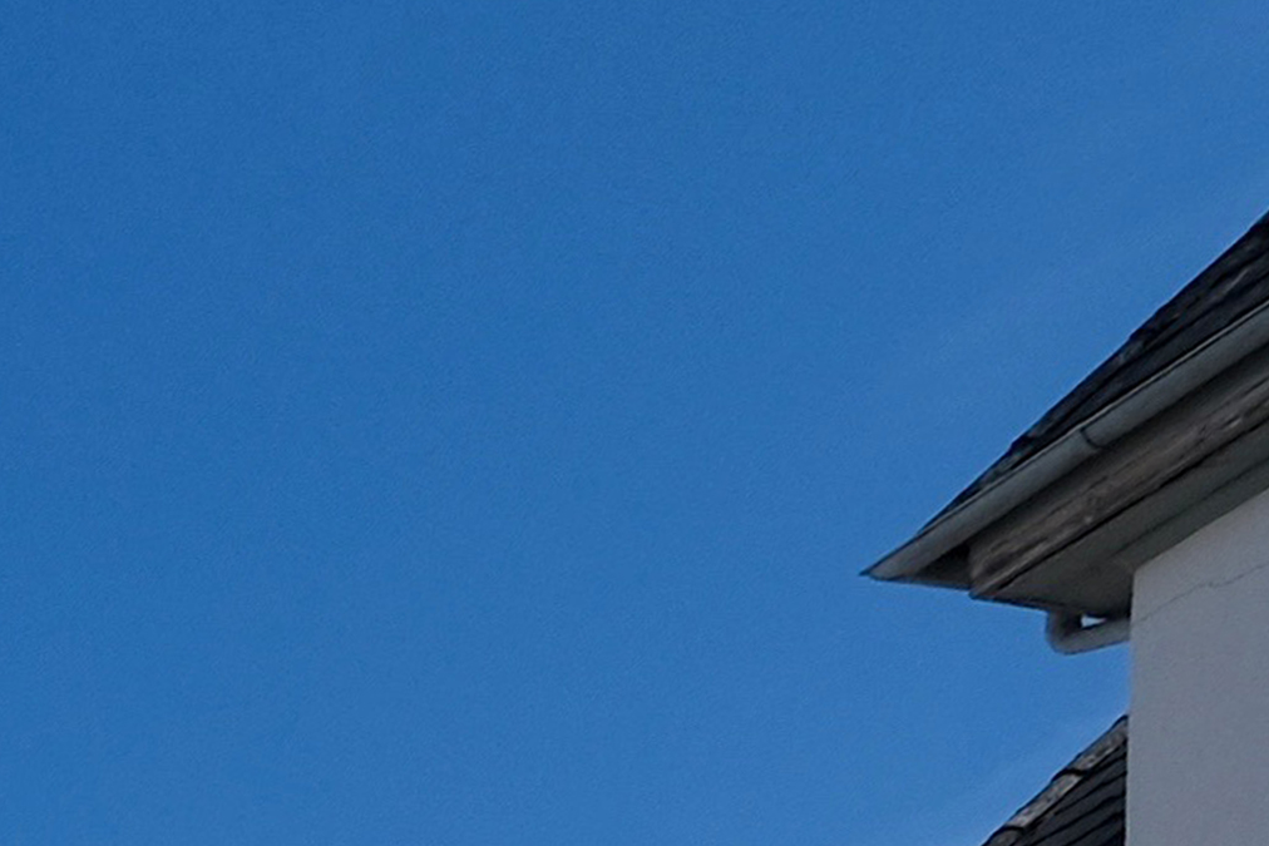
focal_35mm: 74
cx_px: -2203
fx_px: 2609
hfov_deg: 12.9
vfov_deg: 14.4
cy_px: 1829
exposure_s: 1/1100
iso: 160
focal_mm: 8
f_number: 5.6
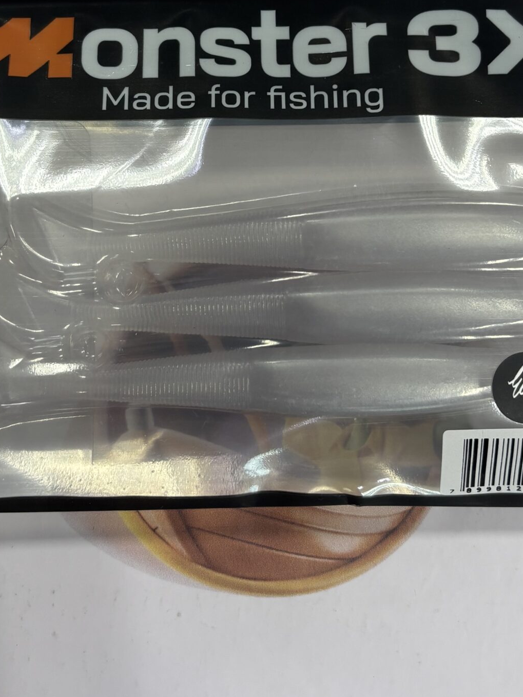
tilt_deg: -85.9
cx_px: 274
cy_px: 185
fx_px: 987
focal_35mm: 49
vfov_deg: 38.0
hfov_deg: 29.7
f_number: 1.6
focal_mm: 5.96
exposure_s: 1/60
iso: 80
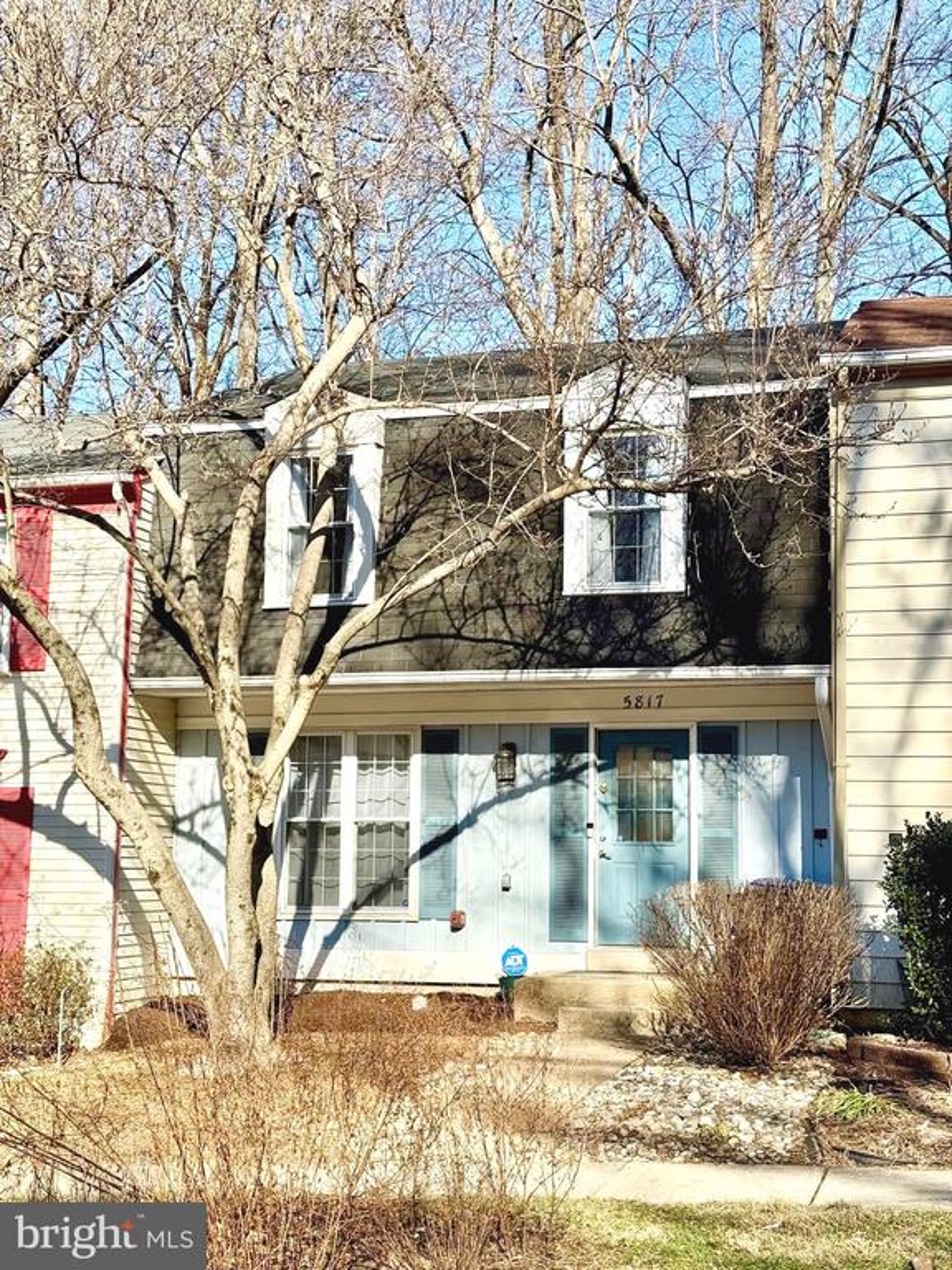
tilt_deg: +8.0
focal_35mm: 48
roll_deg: -1.0
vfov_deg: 39.7
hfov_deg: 30.3
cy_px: 635
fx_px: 1760
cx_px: 476
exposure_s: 1/2667
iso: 64
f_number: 1.78
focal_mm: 6.76
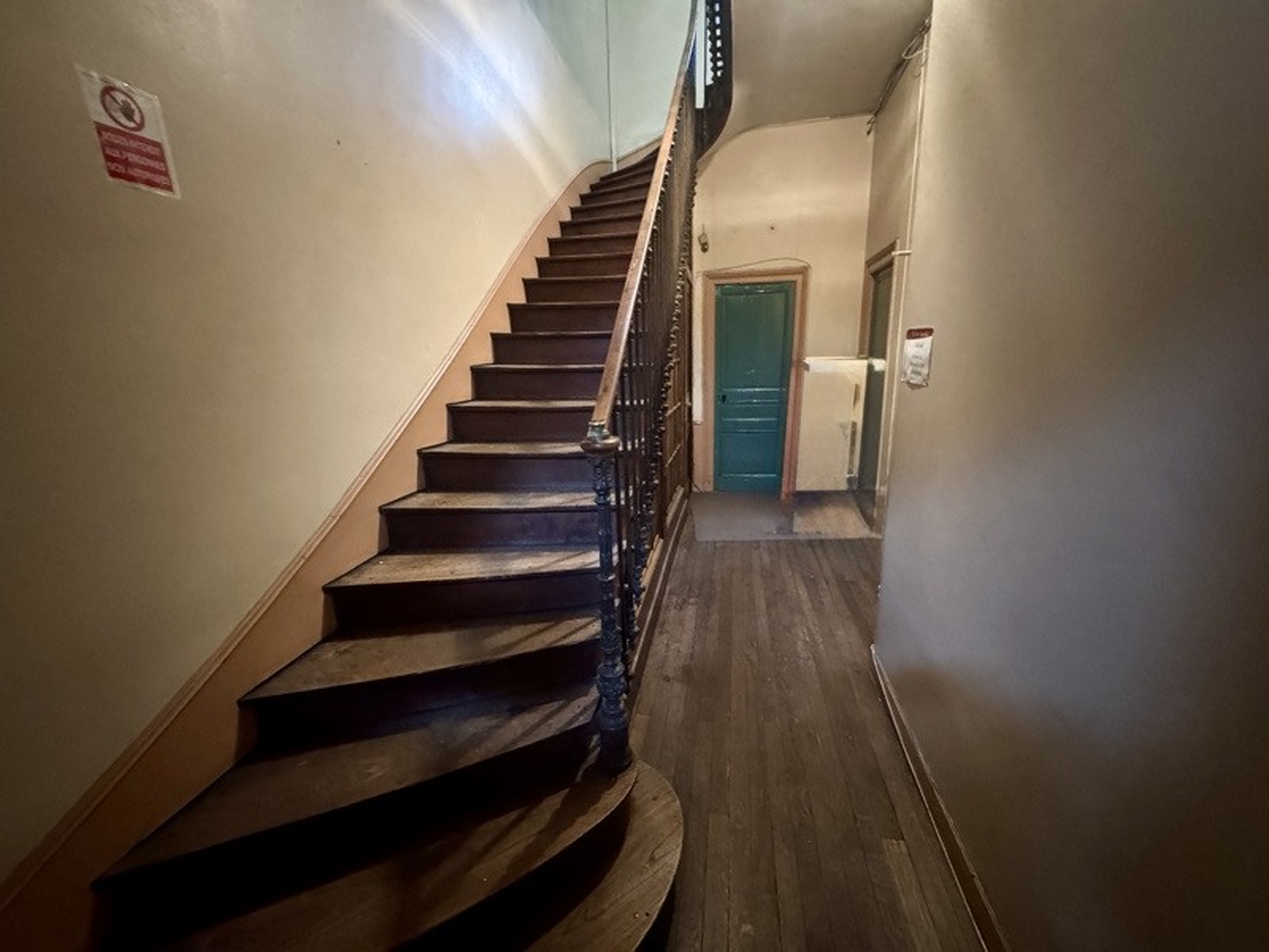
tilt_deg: -14.0
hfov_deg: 102.1
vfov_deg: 85.7
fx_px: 513
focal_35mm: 14
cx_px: 634
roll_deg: +1.8
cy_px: 476
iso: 1600
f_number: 2.2
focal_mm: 2.22
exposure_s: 1/25
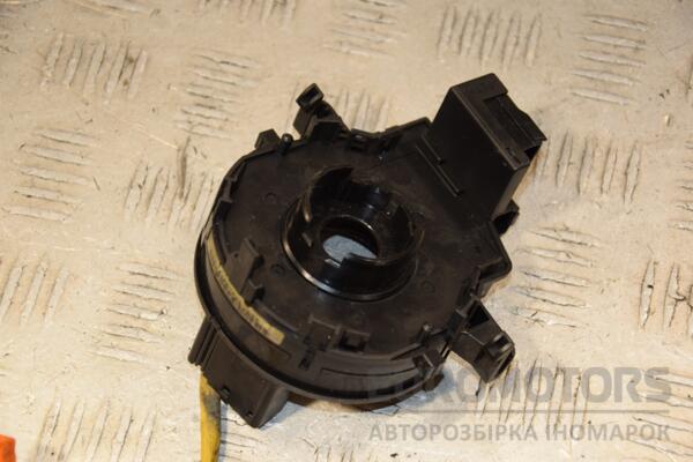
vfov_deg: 13.0
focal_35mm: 105
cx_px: 346
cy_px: 231
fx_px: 2021
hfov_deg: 19.5
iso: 800
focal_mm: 70
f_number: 5.3
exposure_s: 1/200
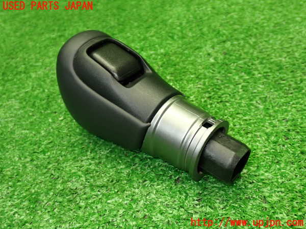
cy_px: 114
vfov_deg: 35.1
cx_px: 153
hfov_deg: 45.8
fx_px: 362
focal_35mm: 41
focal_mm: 7.31
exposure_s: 1/40
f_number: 2.8
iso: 320
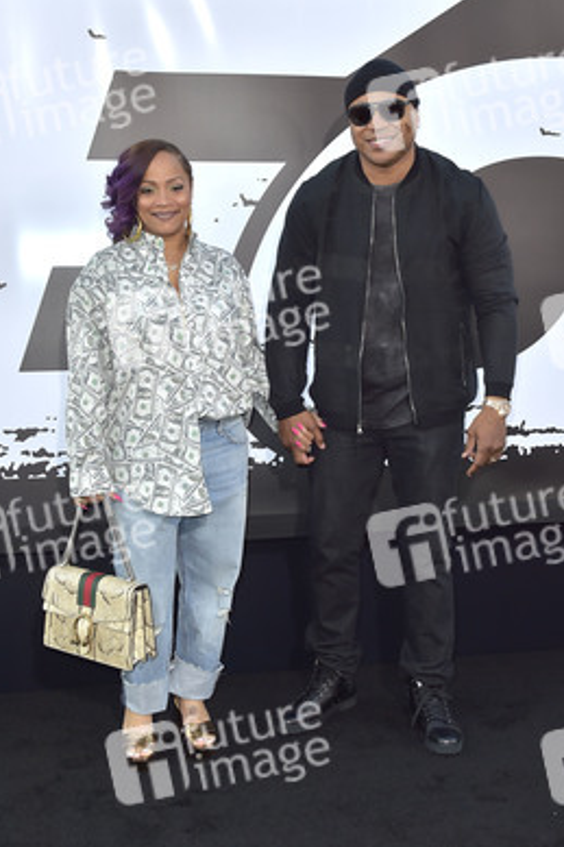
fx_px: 823
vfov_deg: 54.5
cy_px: 427
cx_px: 282
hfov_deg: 37.8
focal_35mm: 35
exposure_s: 1/250
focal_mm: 34
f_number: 6.3
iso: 200
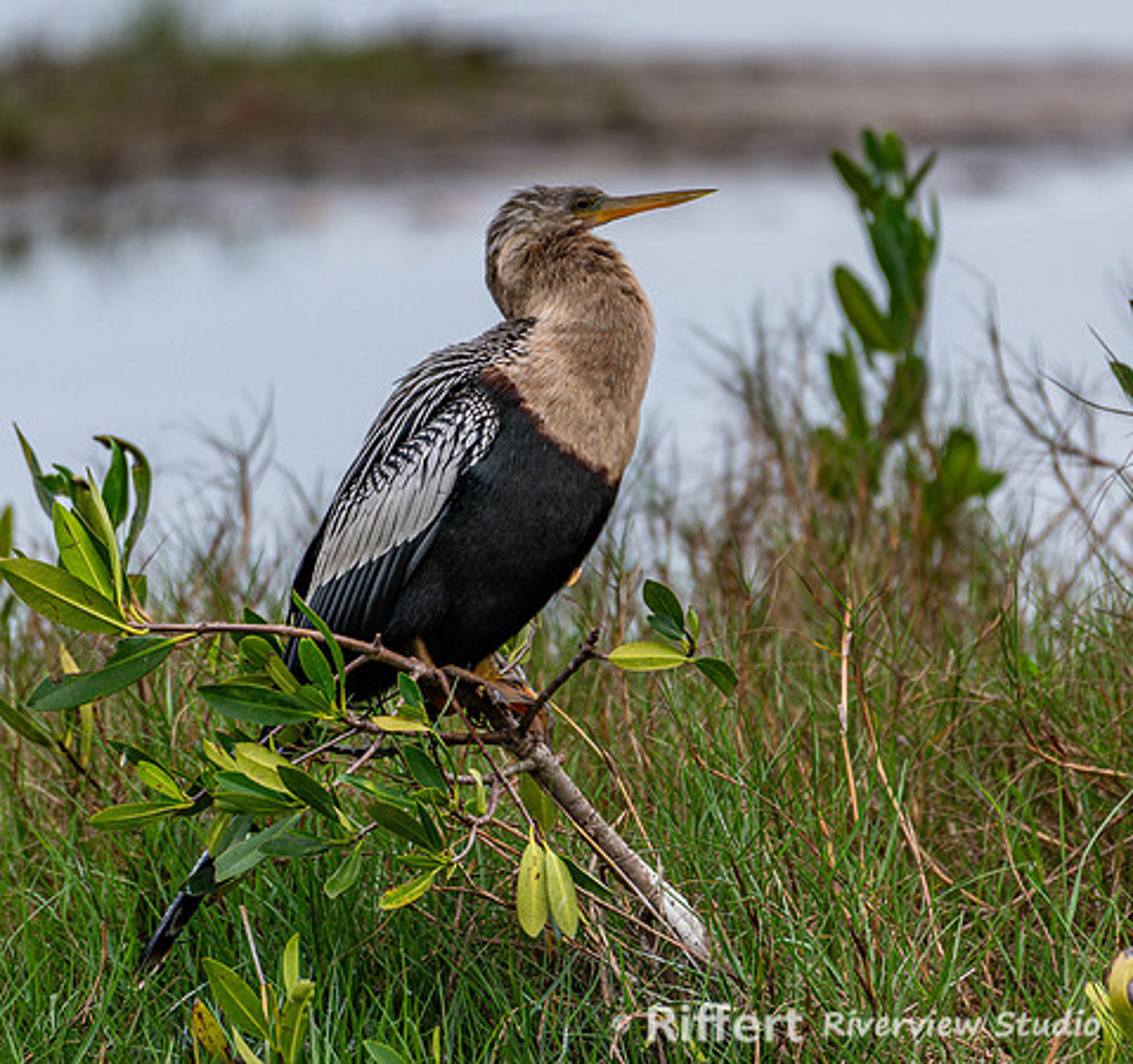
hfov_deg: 1.7
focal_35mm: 1068
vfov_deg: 1.6
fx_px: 38377
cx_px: 563
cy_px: 425
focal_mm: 500
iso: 110
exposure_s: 1/200
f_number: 5.6
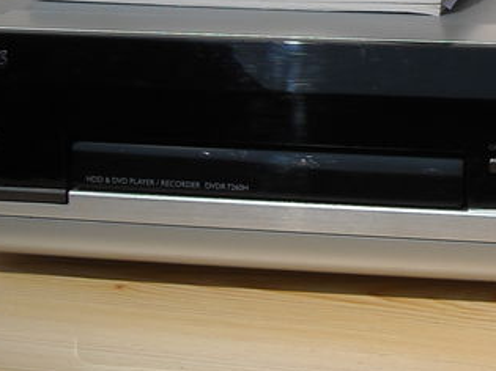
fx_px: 1590
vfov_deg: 13.2
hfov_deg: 16.7
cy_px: 13
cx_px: 641
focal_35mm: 111
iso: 64
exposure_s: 1/804
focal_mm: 5.7
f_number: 5.6
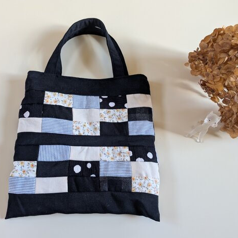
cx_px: 91
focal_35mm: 29
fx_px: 226
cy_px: 121
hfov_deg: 55.1
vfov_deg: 55.6
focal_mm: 6.9
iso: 73
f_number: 1.68
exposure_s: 1/23.8
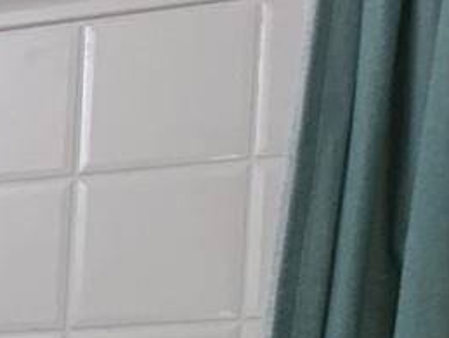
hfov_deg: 9.8
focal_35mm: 148
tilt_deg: -2.2
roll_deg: -2.3
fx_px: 1922
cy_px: 735
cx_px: -933
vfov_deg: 9.3
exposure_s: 1/120
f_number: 1.78
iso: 64
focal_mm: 6.76
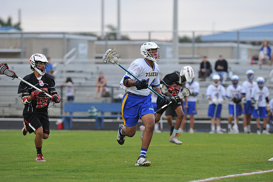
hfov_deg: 6.9
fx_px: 2274
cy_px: 91
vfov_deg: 4.6
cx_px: 136
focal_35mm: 300
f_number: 5
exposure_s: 1/400
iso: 1250
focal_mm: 300
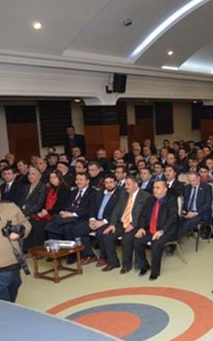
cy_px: 211
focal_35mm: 54
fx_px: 502
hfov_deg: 21.1
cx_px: 296
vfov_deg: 37.3
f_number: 3.5
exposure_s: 1/125
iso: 2000
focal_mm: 18
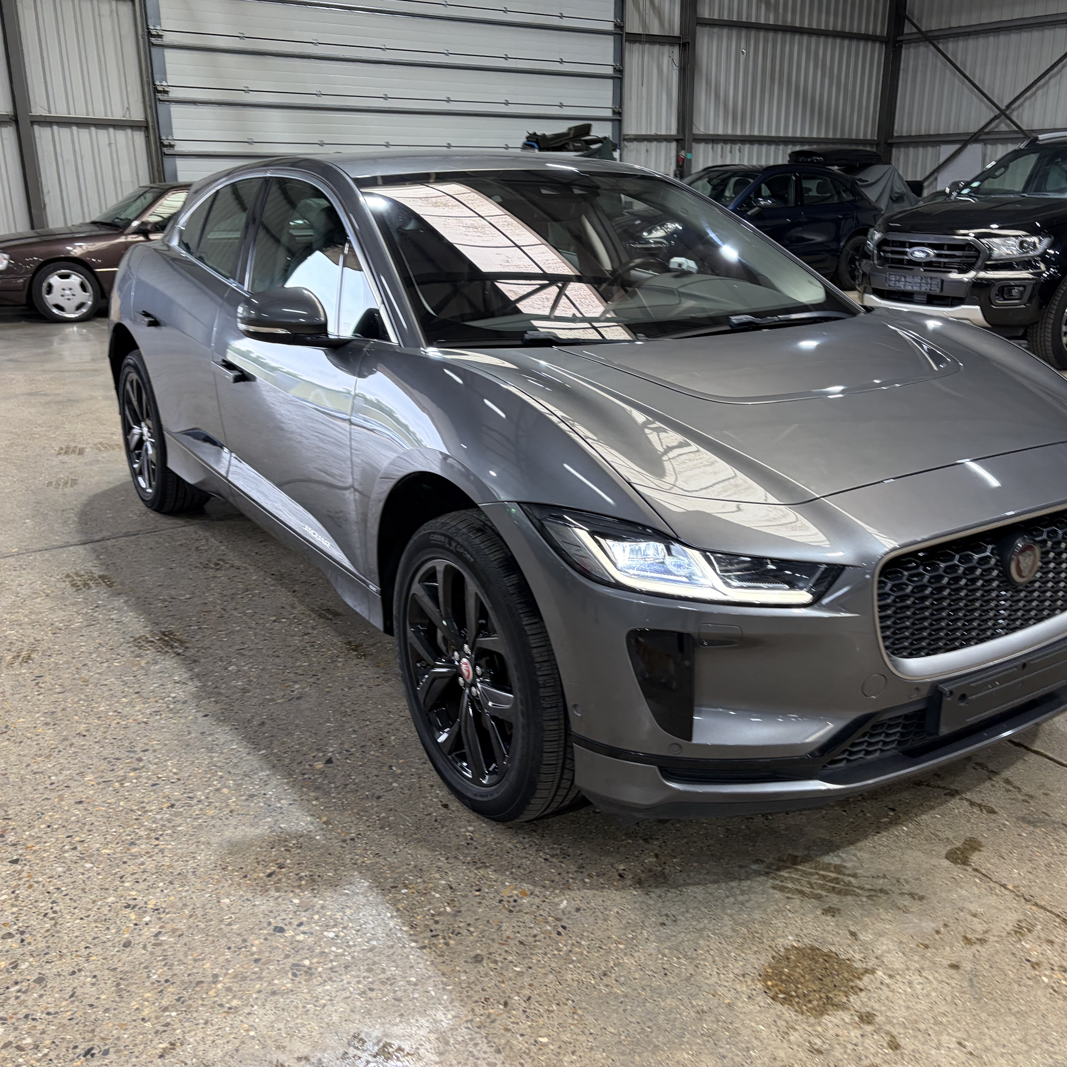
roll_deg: -0.7
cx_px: 558
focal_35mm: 31
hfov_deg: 52.5
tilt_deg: -15.9
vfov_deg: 52.5
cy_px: 530
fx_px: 1081
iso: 125
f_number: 1.6
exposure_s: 1/50
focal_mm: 5.96
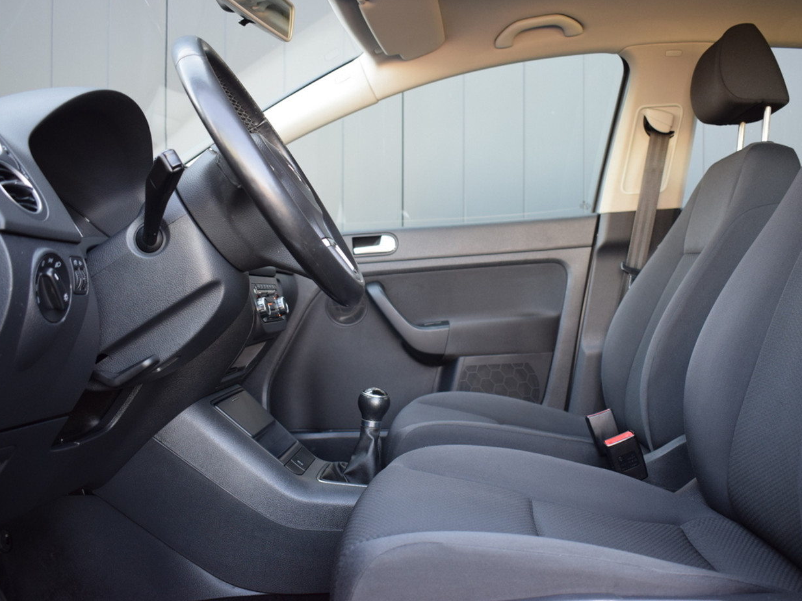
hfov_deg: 51.3
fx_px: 834
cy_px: 301
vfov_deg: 39.6
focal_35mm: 36
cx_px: 435
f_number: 4
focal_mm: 22
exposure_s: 1/60
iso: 560
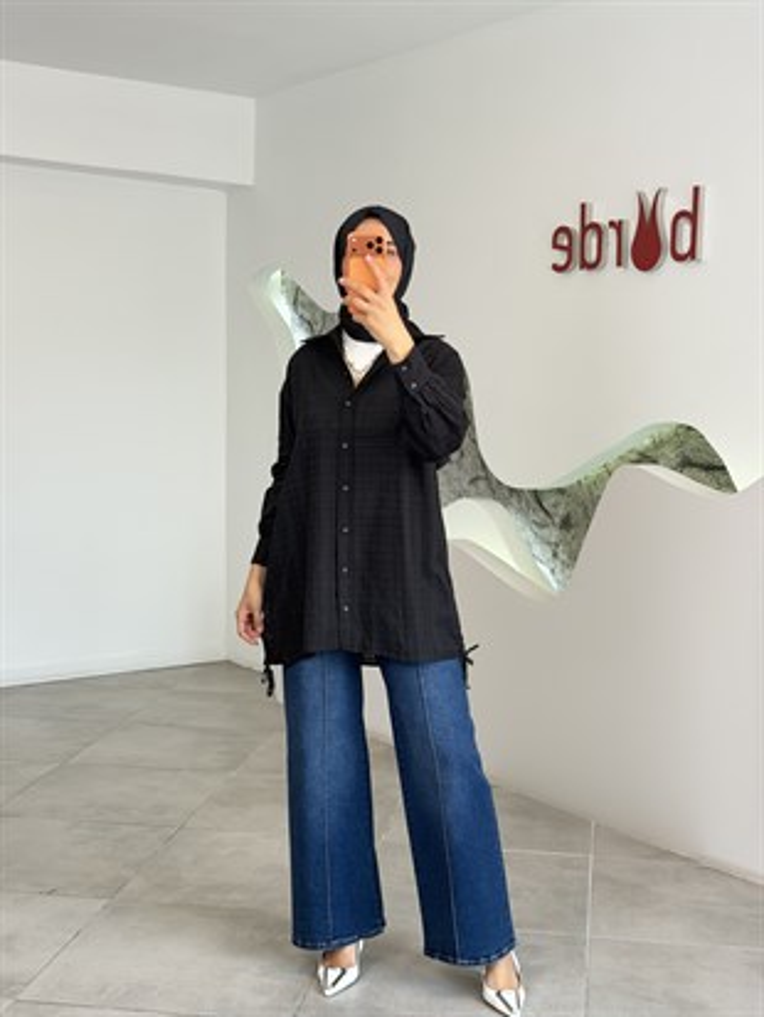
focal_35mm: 48
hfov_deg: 30.3
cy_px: 508
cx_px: 382
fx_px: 1412
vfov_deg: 39.6
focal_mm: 6.76
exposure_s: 1/121
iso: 64
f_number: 1.78
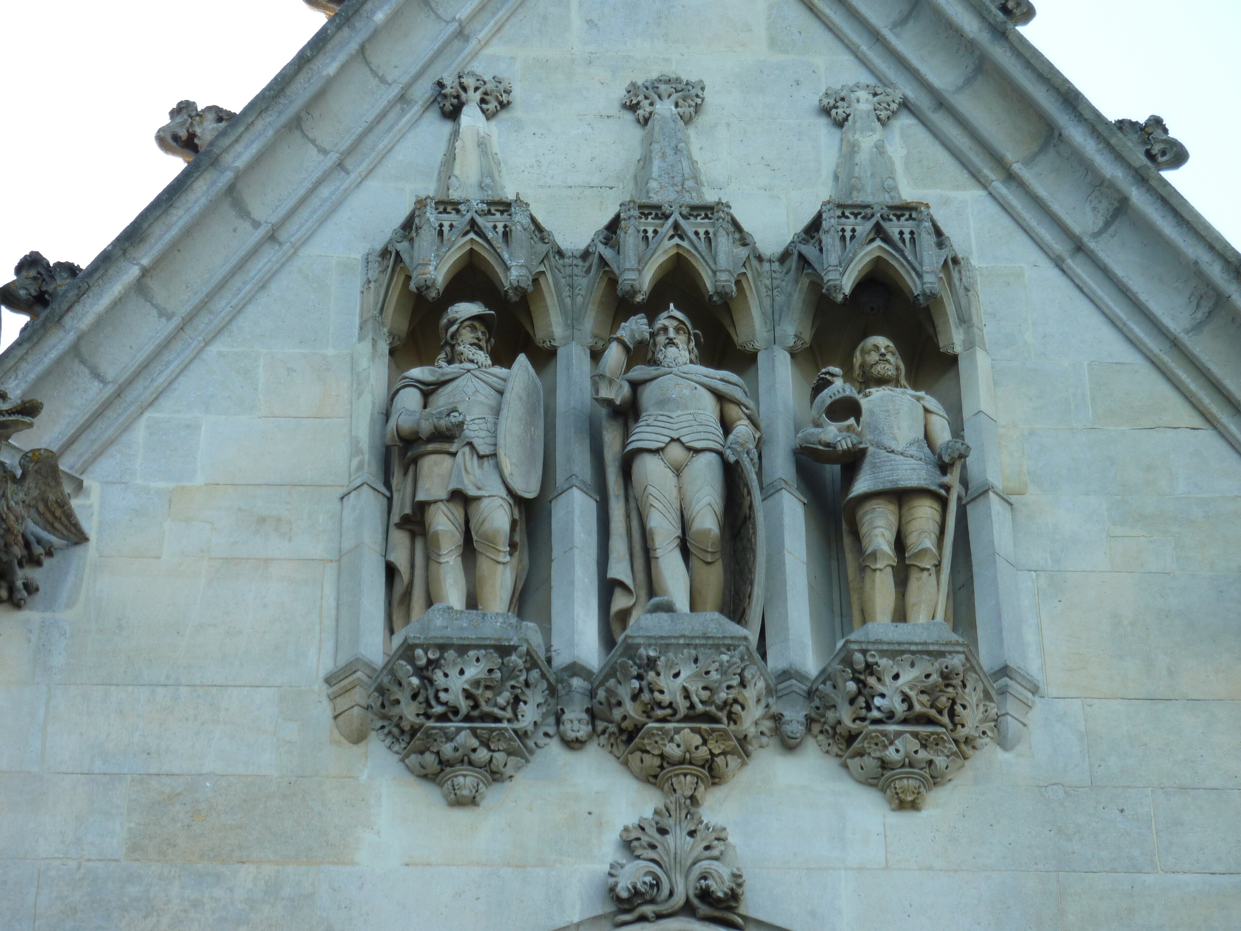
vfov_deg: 11.6
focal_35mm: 128
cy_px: 466
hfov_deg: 15.4
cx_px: 620
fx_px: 4589
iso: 80
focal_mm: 21
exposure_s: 1/80
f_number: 4.4
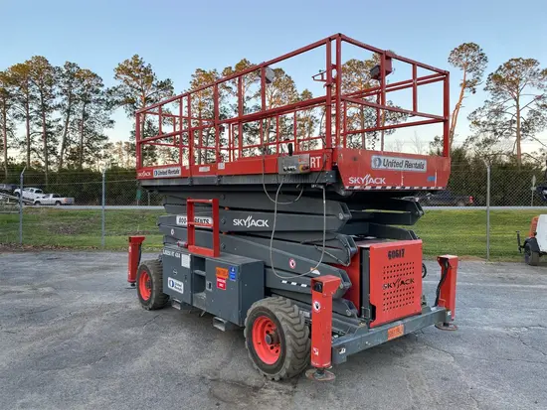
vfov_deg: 53.1
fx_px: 411
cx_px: 274
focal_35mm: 26
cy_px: 205
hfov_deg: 67.3
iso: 32
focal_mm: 4.25
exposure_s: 1/121
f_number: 1.8
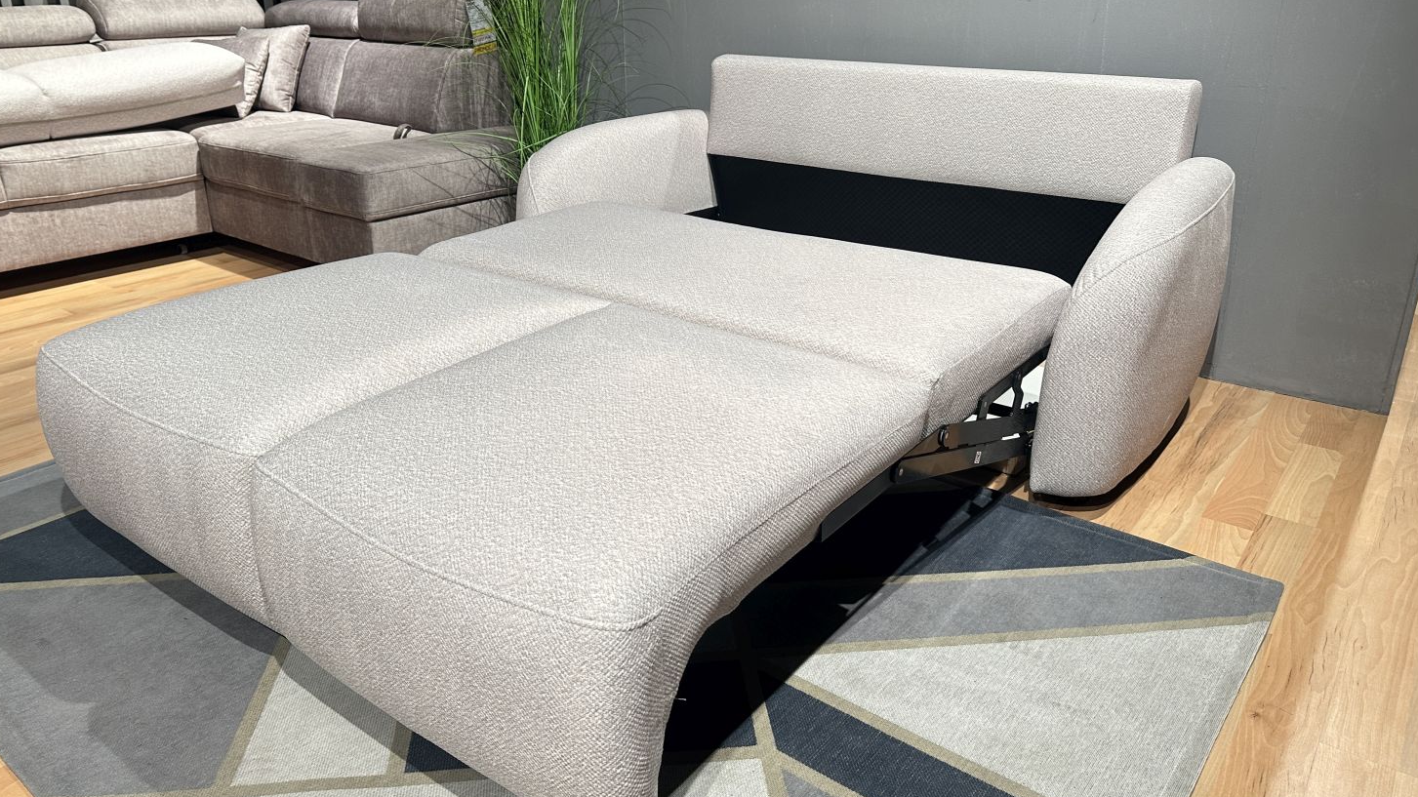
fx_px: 1015
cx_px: 693
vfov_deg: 42.9
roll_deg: +1.0
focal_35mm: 27
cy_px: 373
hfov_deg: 69.9
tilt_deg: -20.3
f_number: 1.78
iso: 160
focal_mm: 6.86
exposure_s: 1/100
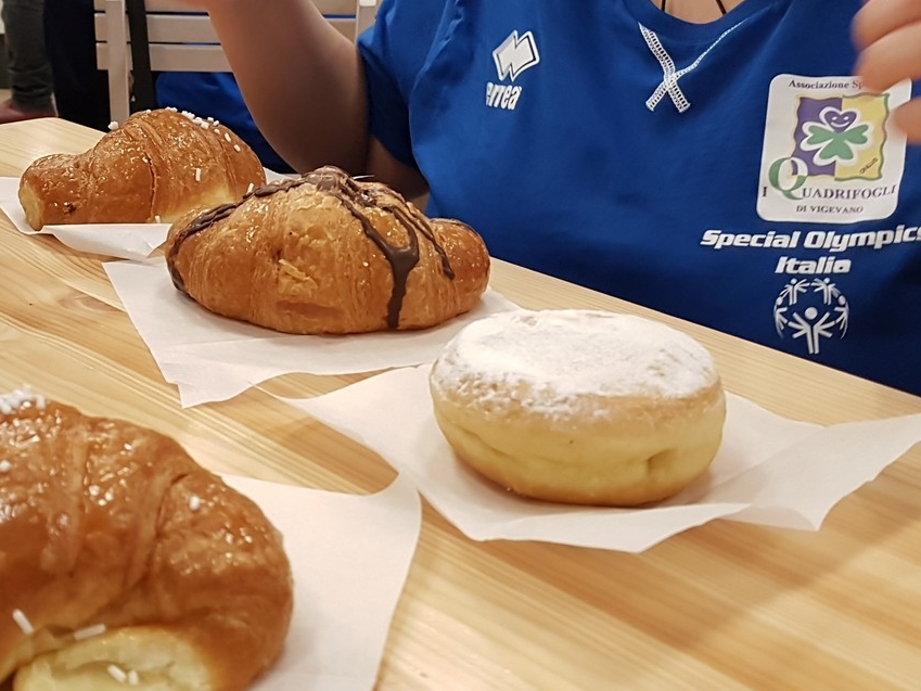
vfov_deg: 28.8
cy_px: 107
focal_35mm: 49
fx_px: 1304
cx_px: 334
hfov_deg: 38.6
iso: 200
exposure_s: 1/50
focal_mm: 4.2
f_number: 1.7
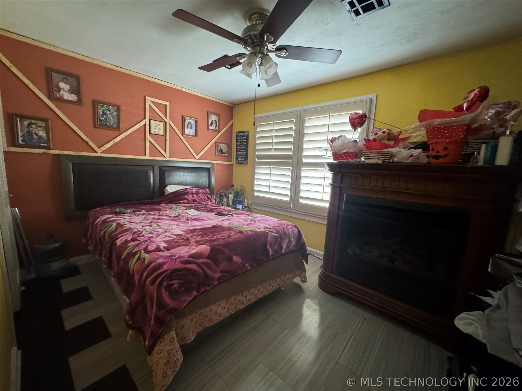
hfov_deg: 102.1
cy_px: 196
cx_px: 261
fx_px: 211
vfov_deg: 85.7
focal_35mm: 14
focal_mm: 2.22
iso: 800
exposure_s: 1/60
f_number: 2.2
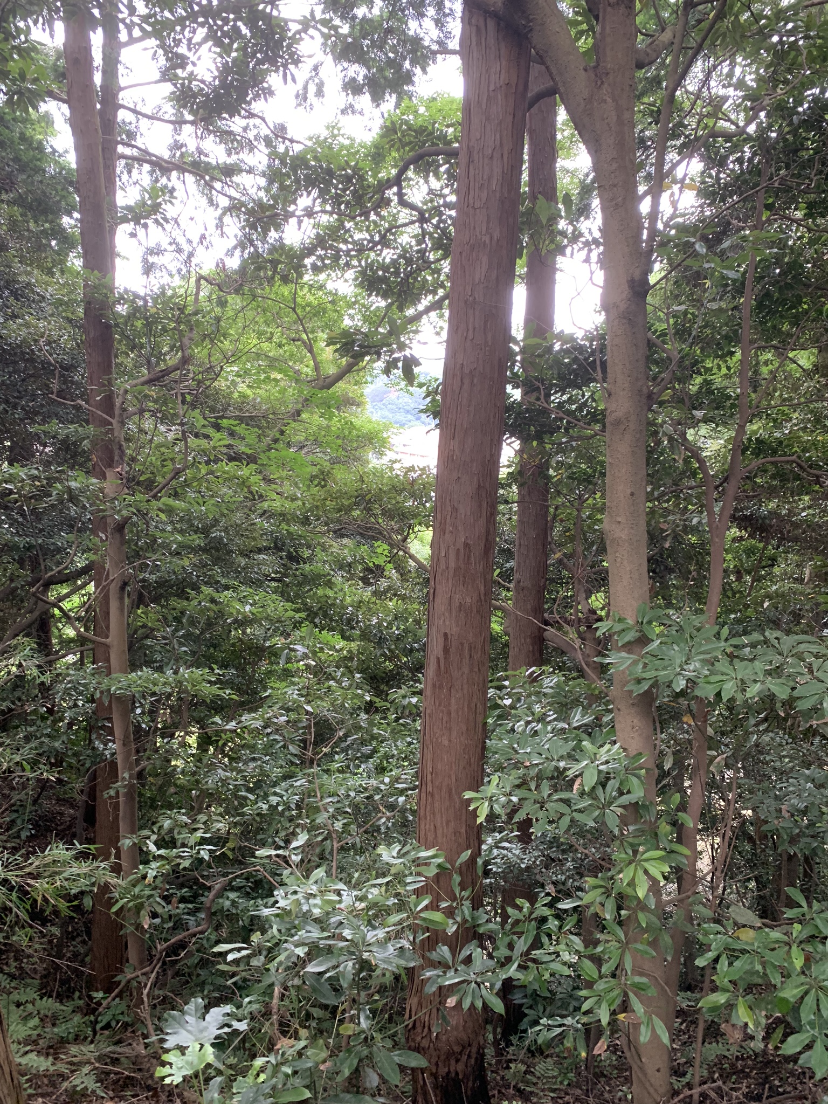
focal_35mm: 26
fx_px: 829
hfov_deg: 53.1
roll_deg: -3.2
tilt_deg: -10.7
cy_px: 552
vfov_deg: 67.3
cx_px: 414
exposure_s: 1/60
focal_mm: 4.25
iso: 200
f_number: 1.8
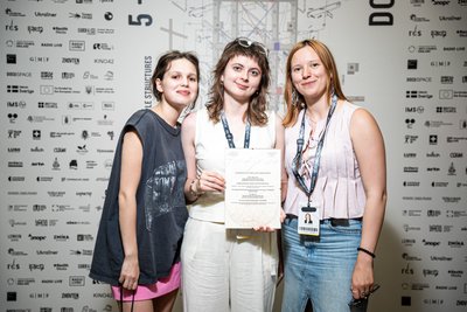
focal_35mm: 47
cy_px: 156
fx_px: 611
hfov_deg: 41.8
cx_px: 232
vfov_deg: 28.6
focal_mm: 46.5
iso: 1600
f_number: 2.8
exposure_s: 1/160
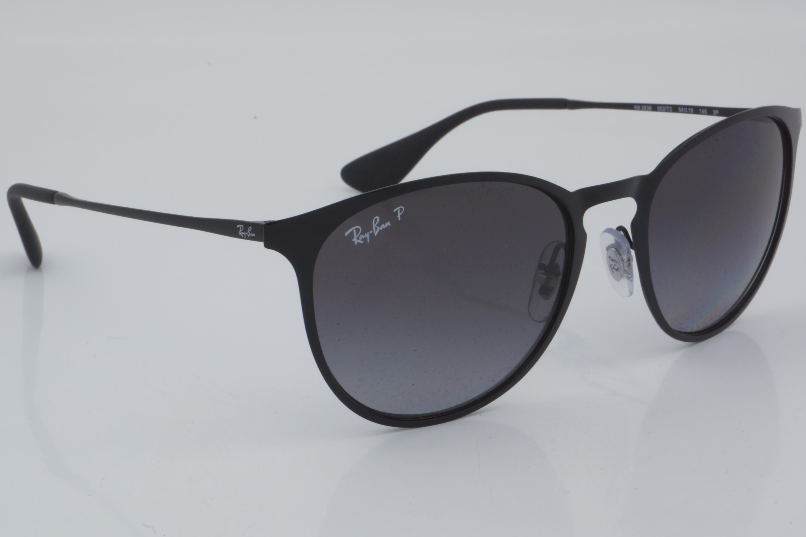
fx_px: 1847
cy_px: 268
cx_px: 403
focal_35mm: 82
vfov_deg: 16.6
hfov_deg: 24.6
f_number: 32
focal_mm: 55
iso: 100
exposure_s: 1/4
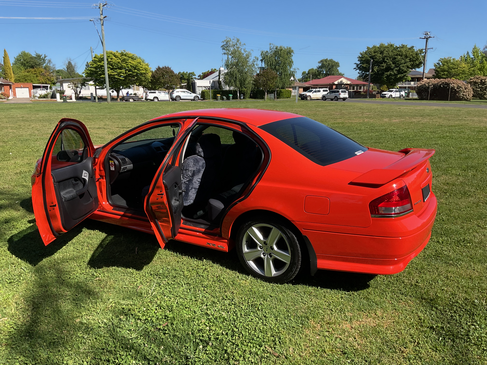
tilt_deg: -11.6
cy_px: 182
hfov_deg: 61.7
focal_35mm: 29
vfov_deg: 48.2
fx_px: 408
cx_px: 244
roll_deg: +2.1
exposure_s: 1/1144
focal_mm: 3
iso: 16
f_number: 1.8
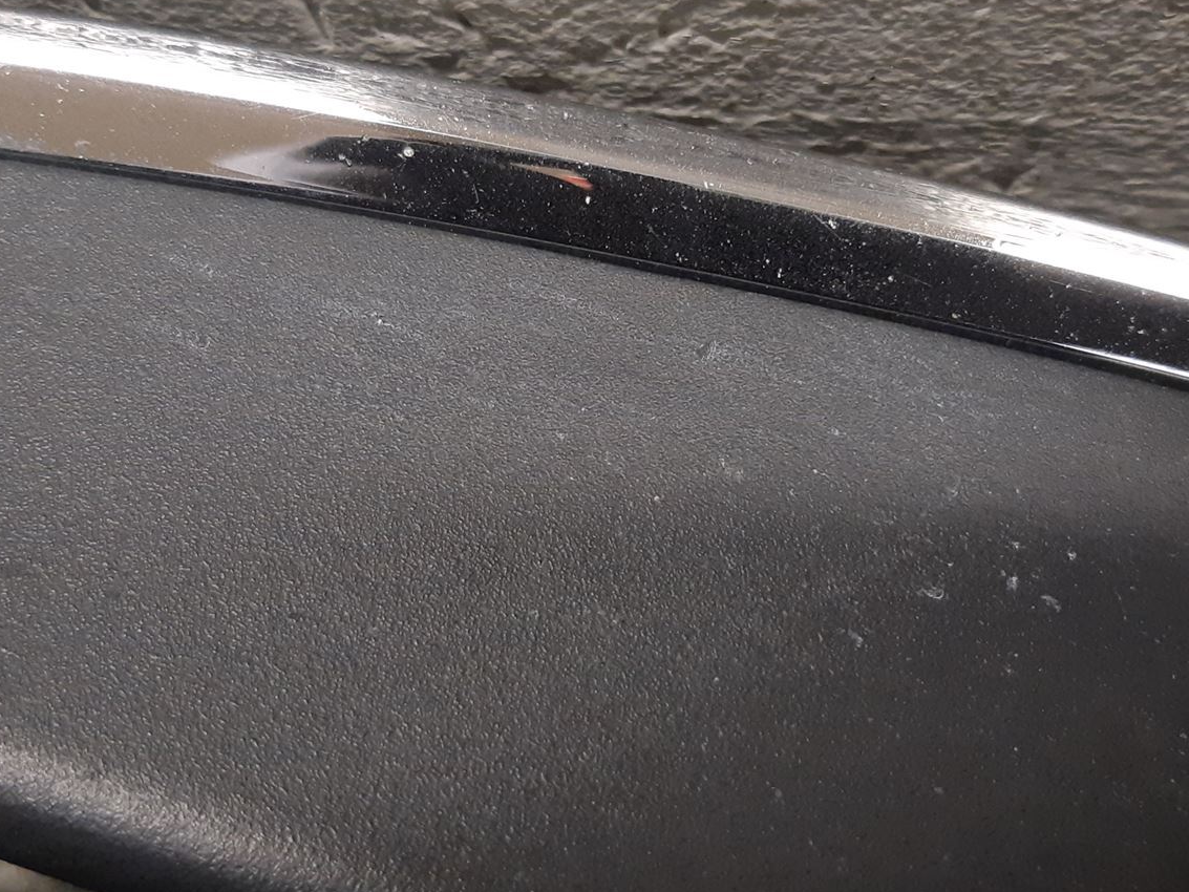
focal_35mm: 47
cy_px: 409
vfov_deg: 30.9
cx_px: 610
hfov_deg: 40.4
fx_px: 1615
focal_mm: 3.93
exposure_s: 1/50
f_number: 1.7
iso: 200
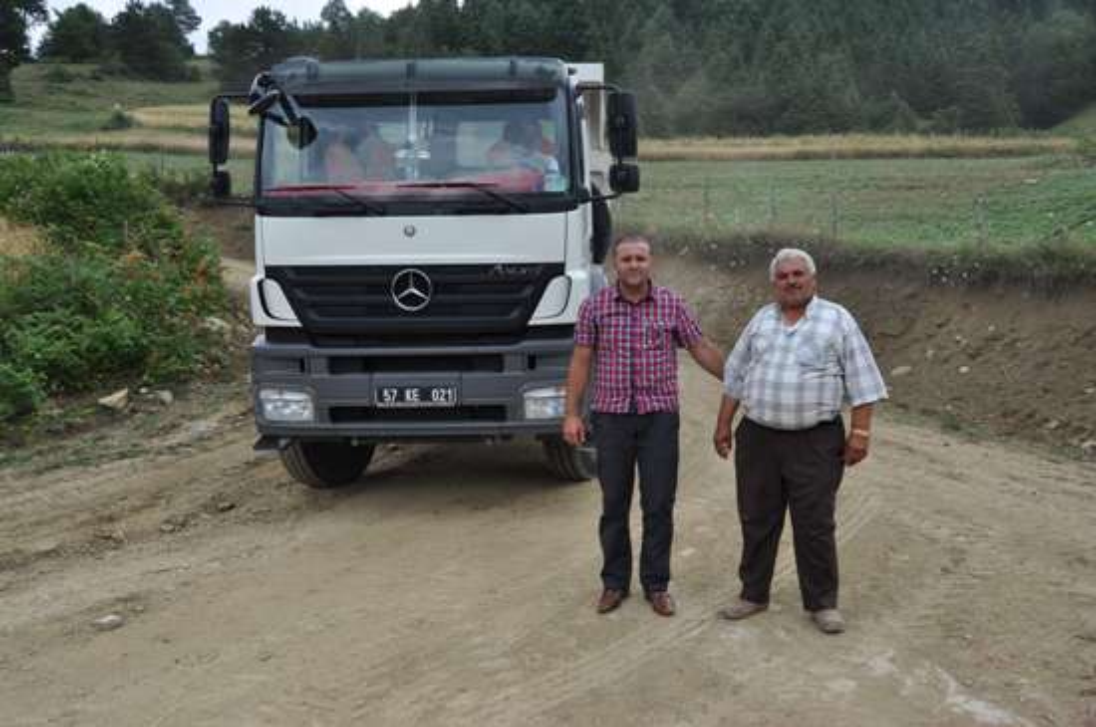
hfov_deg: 57.3
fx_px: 1003
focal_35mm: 33
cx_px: 548
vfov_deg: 39.9
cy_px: 364
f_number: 9
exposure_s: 1/320
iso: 200
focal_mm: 22
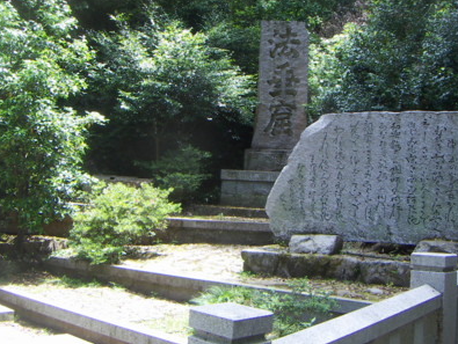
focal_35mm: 41
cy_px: 170
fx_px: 543
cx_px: 232
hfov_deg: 45.7
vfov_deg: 35.2
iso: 50
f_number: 2.8
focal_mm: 4.7
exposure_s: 1/100
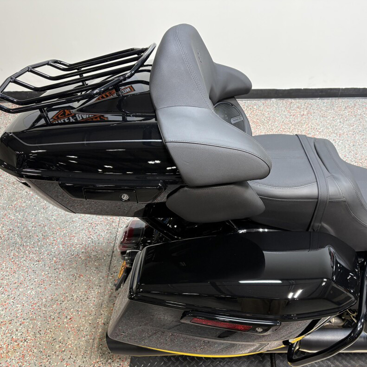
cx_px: 225
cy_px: 184
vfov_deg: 52.5
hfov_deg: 52.1
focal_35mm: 31
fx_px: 372
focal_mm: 5.96
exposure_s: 1/120
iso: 100
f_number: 1.6
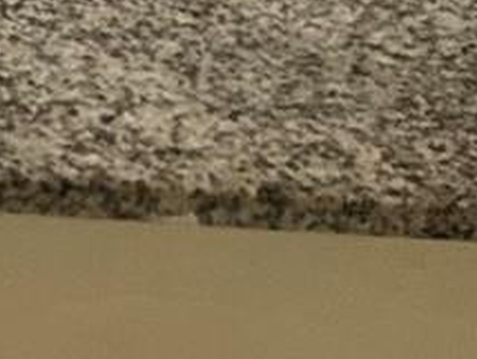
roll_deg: -0.9
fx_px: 2676
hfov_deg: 8.2
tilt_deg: -5.9
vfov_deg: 6.6
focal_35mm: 194
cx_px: -1088
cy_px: -908
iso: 125
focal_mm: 5.7
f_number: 1.5
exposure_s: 1/120
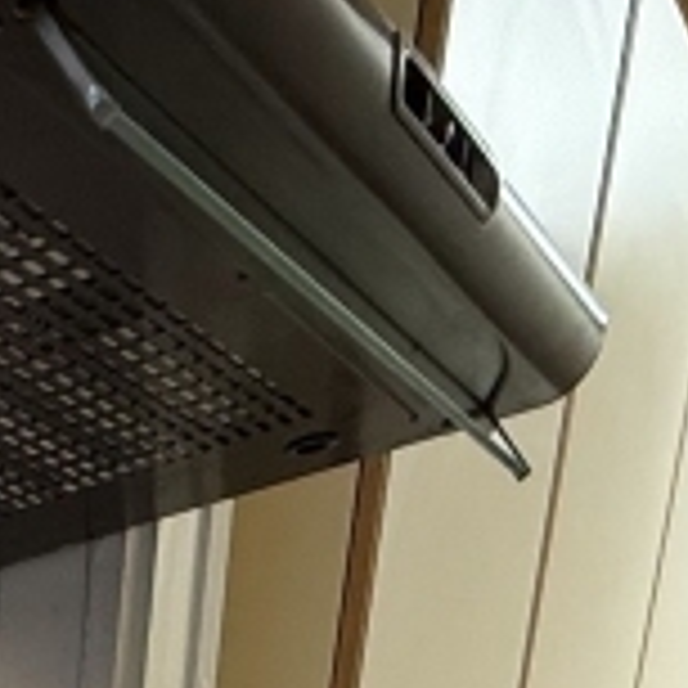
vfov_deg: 13.9
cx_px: -562
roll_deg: +2.4
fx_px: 1866
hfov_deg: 17.1
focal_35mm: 83
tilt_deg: -18.9
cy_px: 1700
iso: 250
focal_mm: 2.22
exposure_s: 1/100
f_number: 2.2
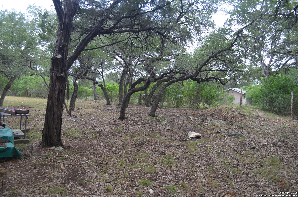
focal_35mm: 27
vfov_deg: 47.7
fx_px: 223
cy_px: 98
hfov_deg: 67.5
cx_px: 149
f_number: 5
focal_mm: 18
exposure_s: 1/100
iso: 400
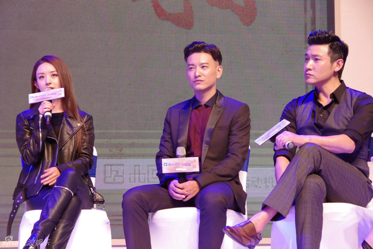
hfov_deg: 20.0
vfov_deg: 13.4
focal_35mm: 102
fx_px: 1057
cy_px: 124
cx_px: 186
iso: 2500
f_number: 8
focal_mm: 68
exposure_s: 1/125
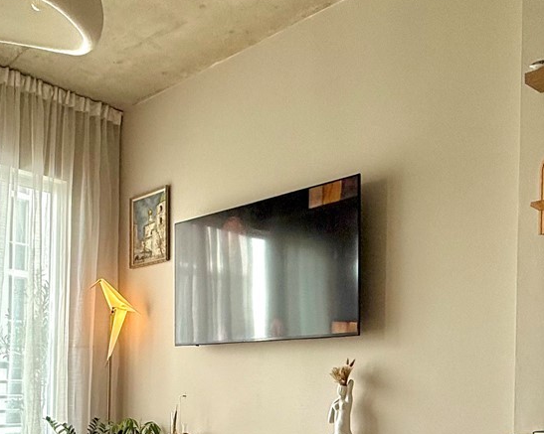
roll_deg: -0.8
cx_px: 212
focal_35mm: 40
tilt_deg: +0.3
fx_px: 644
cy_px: 382
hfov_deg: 45.5
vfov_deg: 35.3
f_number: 2.2
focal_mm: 2.22
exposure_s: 1/112
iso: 64
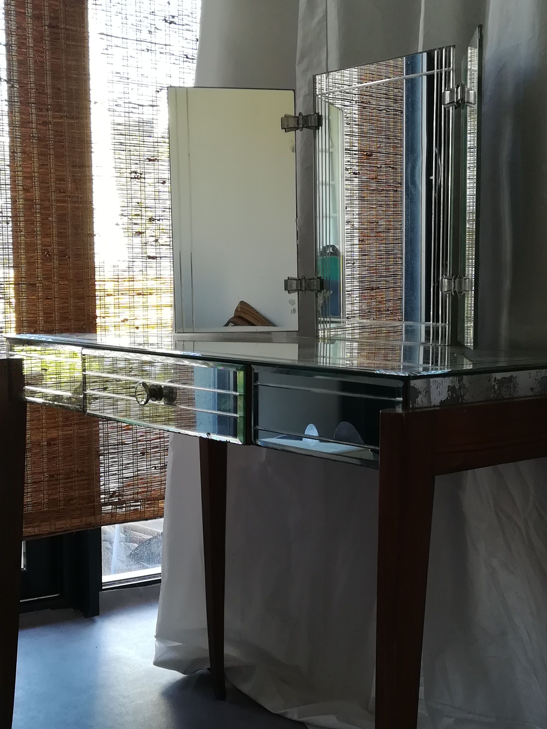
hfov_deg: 30.1
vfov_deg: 39.5
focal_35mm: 48
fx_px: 1011
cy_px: 442
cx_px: 345
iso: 80
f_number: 2.2
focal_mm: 3.83
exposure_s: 1/33.3
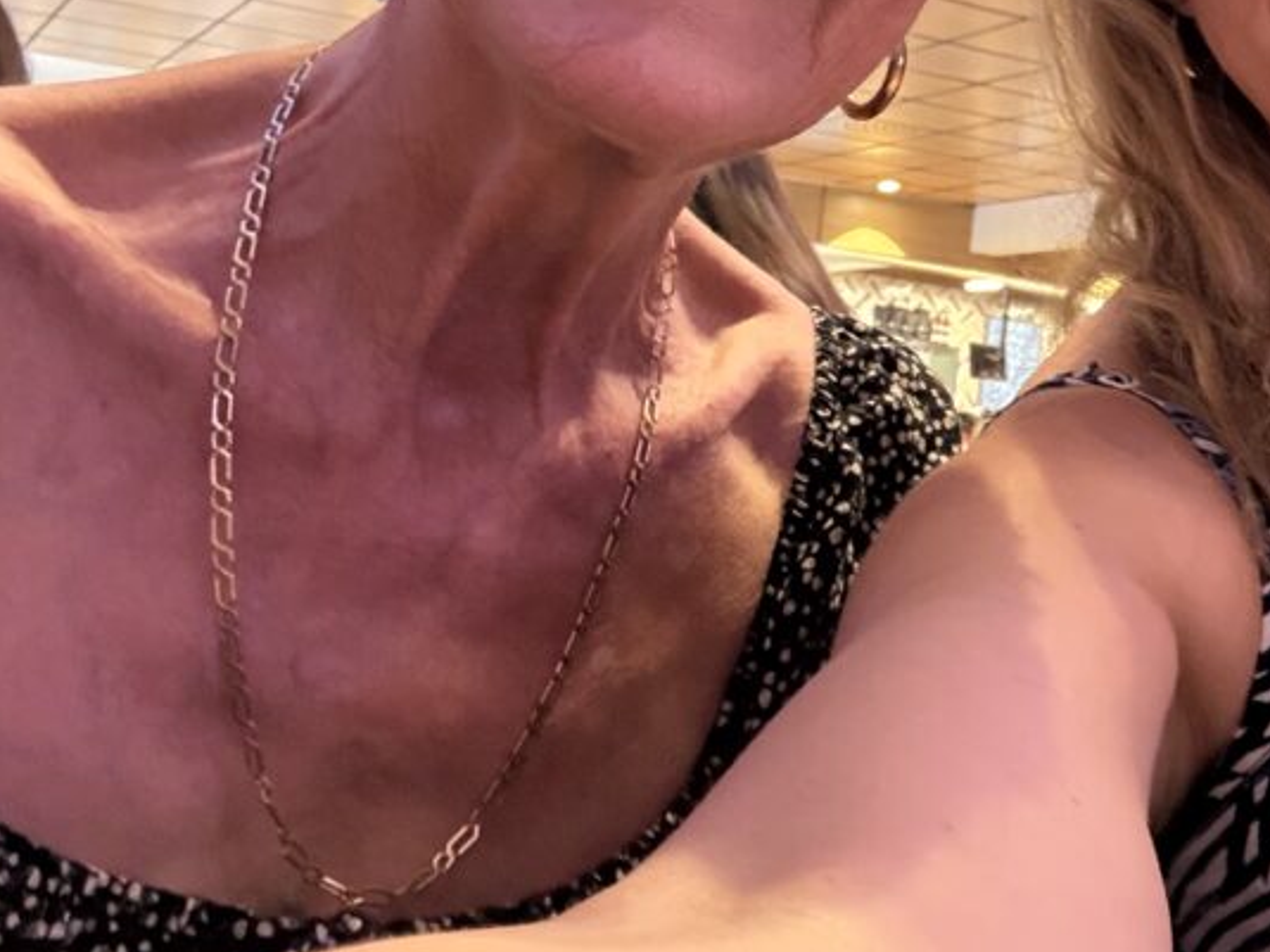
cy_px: 62
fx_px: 1614
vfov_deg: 31.1
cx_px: 1018
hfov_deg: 41.1
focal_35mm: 44
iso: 640
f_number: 1.9
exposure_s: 1/30
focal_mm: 2.69
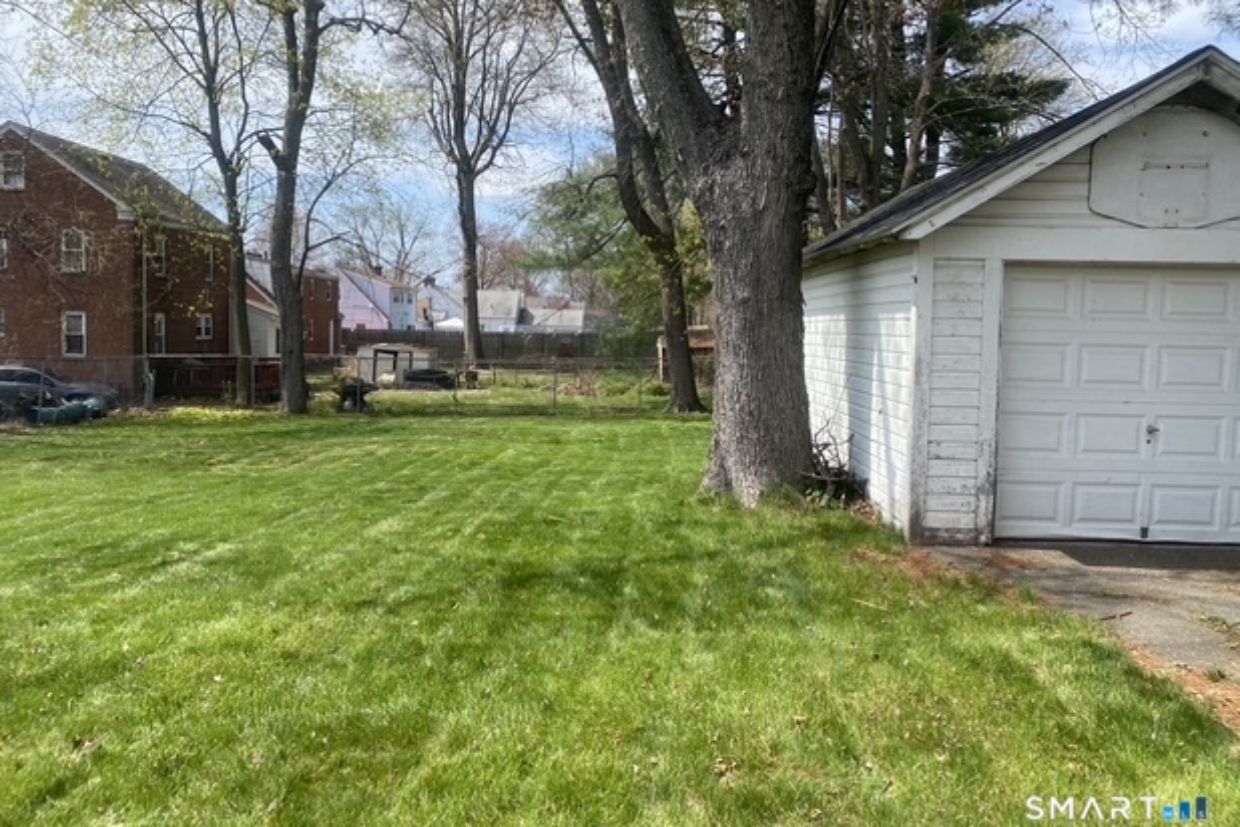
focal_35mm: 28
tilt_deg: -3.1
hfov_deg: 65.5
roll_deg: -2.3
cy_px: 379
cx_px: 606
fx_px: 964
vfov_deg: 46.4
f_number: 1.8
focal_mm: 4.25
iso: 32
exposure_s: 1/1838
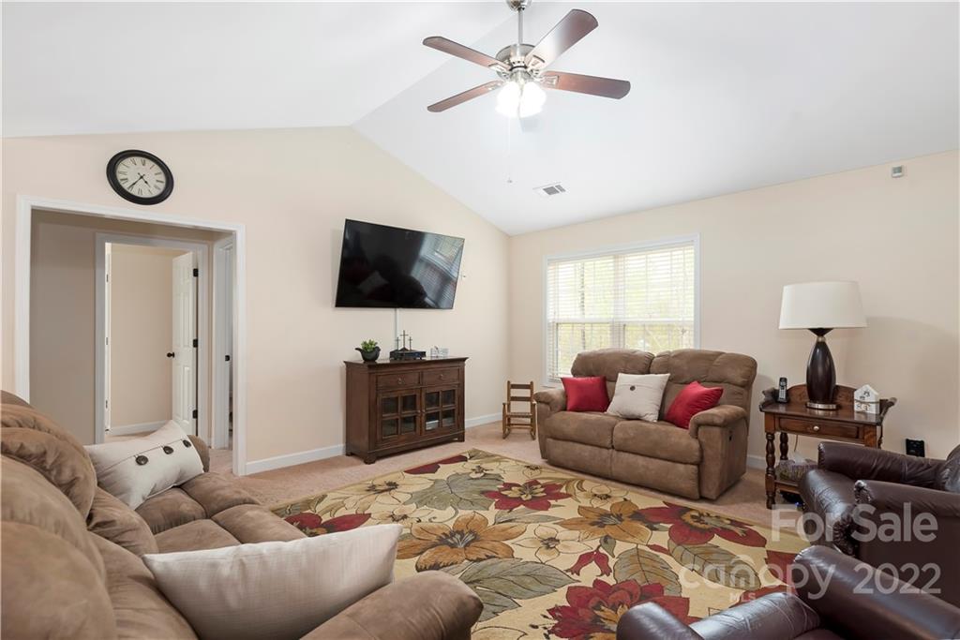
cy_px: 320
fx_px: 453
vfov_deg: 70.5
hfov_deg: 93.3
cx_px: 480
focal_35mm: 17
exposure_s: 1/15
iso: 160
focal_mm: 17
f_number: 5.6
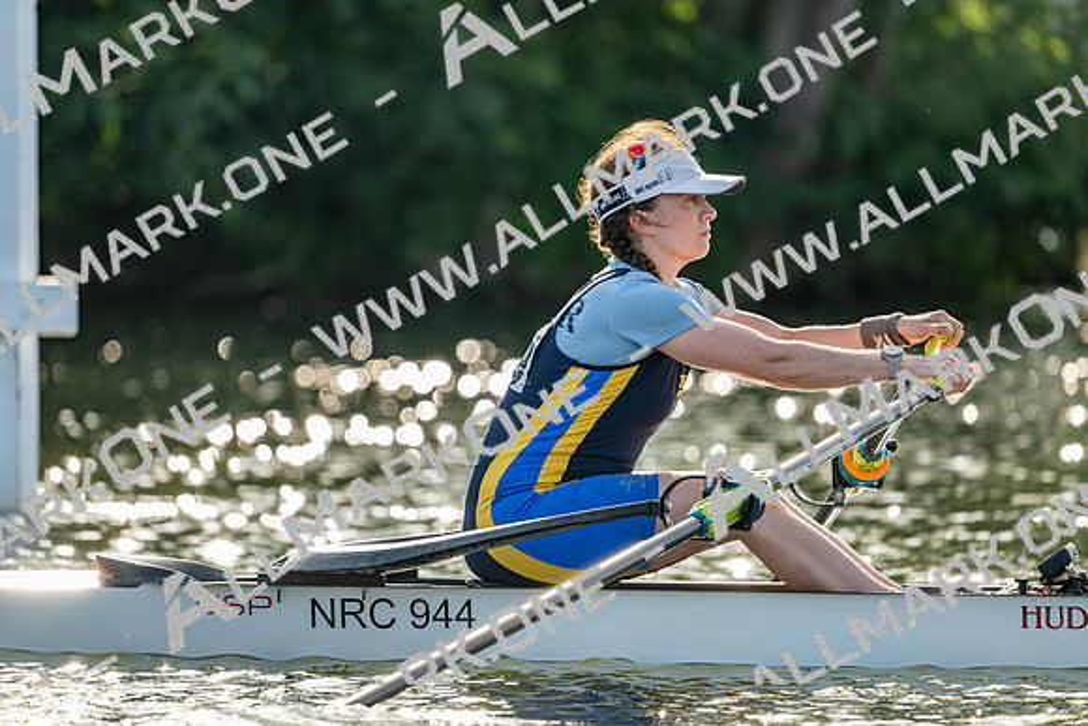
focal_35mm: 400
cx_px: 544
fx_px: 12091
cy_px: 363
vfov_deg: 3.4
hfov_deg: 5.2
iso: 1000
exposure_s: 1/2500
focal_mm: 400
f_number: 4.5
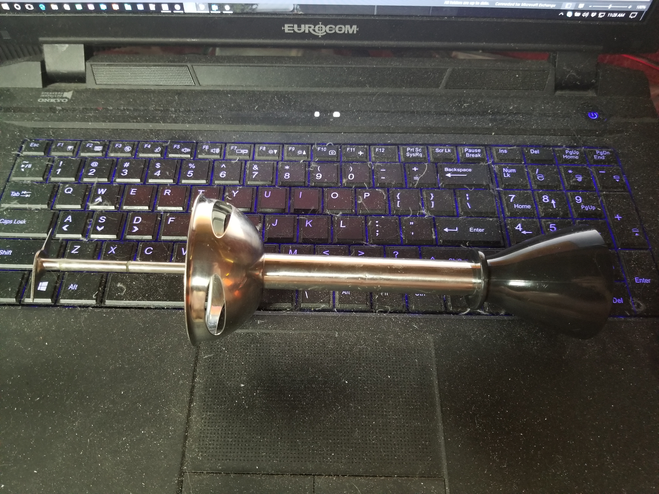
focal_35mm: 26
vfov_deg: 53.1
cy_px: 247
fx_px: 495
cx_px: 330
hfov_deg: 67.3
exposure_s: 1/10
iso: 250
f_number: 1.7
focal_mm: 4.25
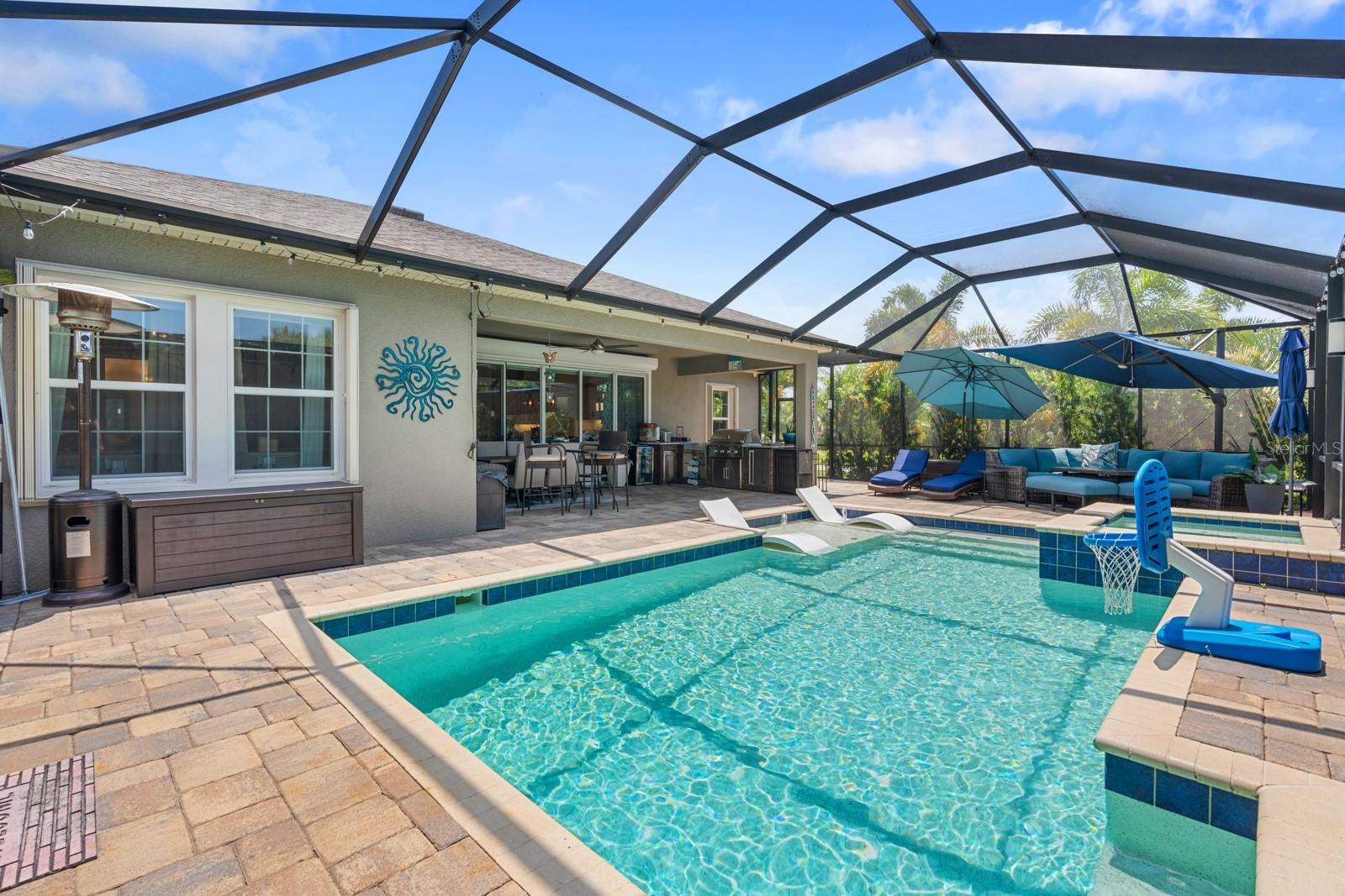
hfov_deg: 96.7
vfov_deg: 73.8
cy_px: 448
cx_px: 672
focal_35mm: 16
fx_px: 598
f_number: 8
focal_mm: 16
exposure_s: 1/250
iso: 200
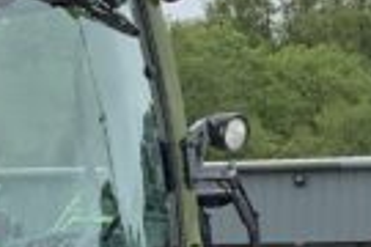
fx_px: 2360
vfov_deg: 5.9
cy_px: 491
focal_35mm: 229
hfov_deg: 8.8
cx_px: -170
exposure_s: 1/962
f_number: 1.8
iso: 16
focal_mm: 3
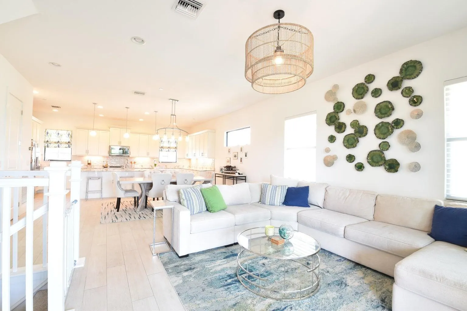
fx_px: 195
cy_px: 156
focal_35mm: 15
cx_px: 234
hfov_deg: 100.4
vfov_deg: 77.3
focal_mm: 10
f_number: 11
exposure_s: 1/1.3
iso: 100
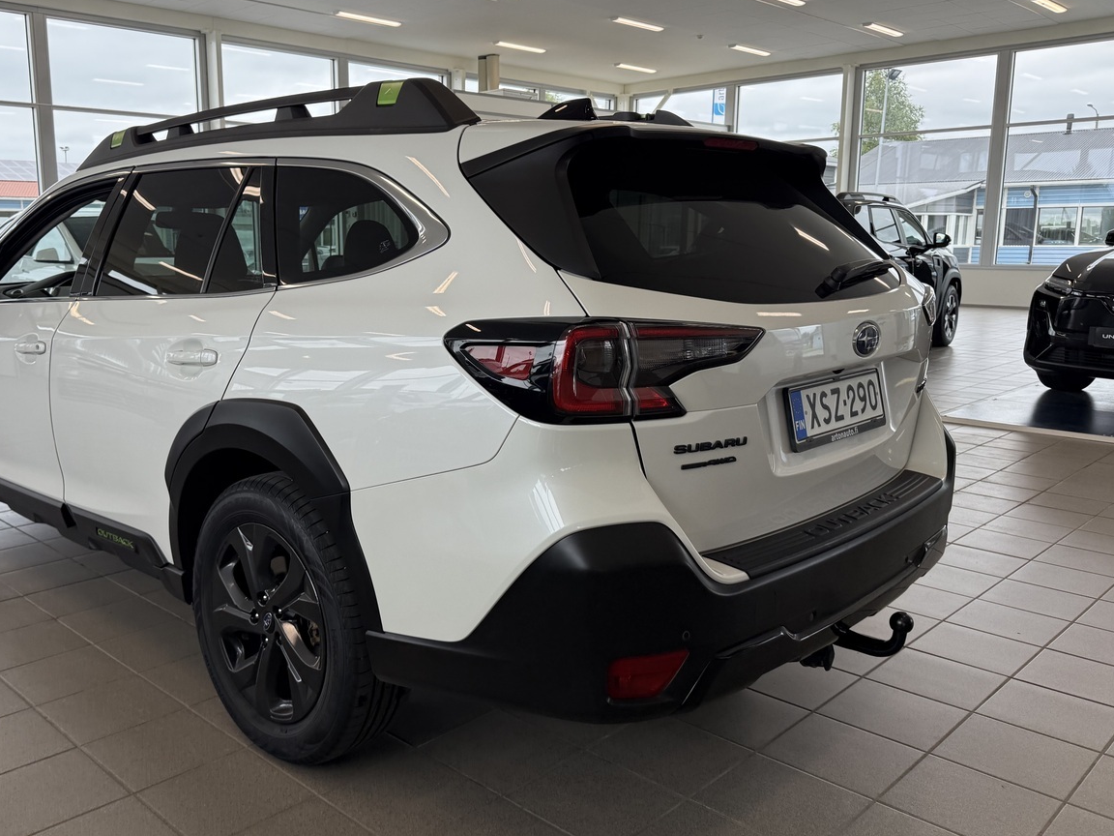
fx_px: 965
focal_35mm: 30
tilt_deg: -9.6
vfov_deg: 46.8
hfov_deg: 59.5
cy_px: 415
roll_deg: +0.4
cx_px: 454
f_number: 1.78
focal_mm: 6.76
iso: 100
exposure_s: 1/403
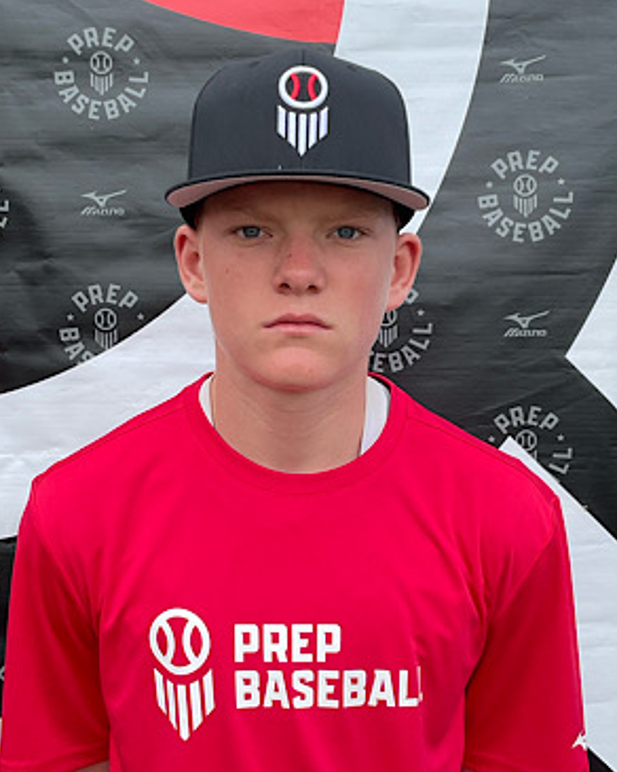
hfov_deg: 47.1
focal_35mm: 31
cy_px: 417
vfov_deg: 57.1
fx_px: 708
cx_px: 304
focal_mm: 3
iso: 16
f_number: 1.8
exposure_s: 1/855
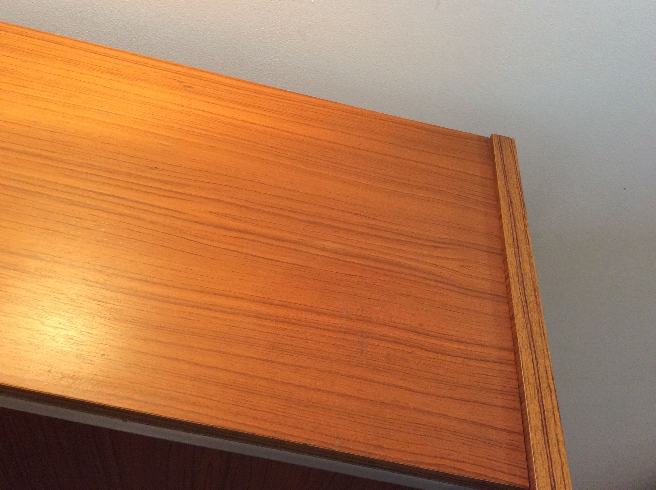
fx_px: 606
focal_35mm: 32
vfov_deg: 44.1
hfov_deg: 56.9
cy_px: 245
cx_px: 328
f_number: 2.4
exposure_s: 1/25
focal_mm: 3.3
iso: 125
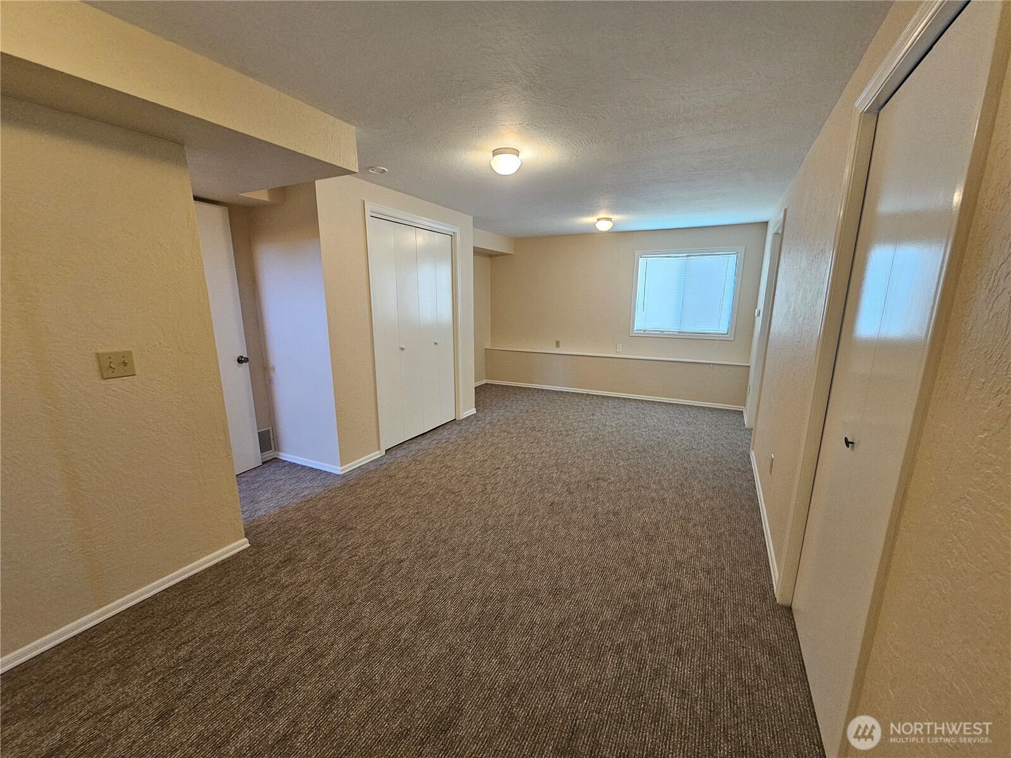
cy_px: 379
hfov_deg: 106.2
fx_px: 380
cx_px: 506
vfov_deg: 89.9
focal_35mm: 13
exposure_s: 1/60
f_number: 2.2
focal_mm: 2.2
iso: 320
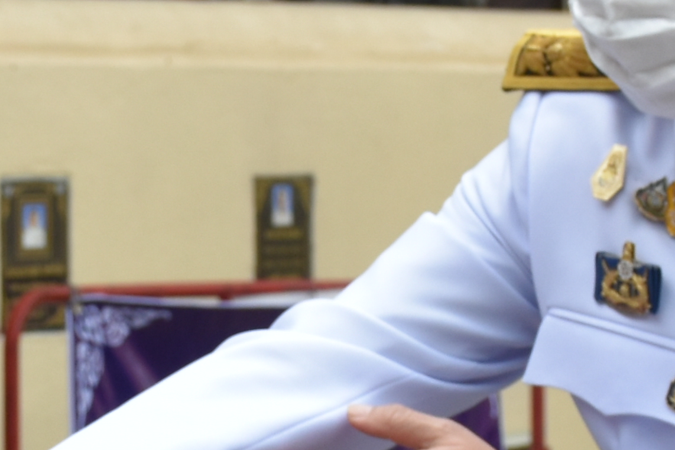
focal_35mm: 268
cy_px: 454
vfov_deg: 5.1
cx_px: 288
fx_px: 5024
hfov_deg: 7.7
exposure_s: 1/160
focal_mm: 34
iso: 400
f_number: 6.3
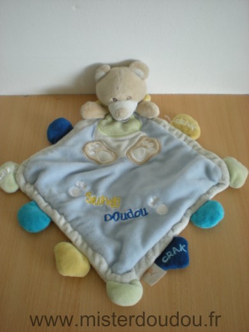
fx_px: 364
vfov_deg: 49.0
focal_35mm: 38
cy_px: 166
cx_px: 124
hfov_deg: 37.7
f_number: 3.1
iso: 193
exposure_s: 1/59.8
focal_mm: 6.3
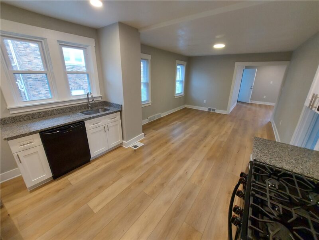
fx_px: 120
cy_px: 120
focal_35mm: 13
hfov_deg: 106.2
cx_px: 160
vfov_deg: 89.9
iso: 200
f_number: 2.2
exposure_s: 1/50
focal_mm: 1.74
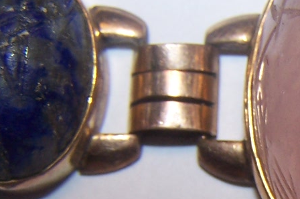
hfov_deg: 14.3
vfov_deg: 9.9
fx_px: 1141
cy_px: 233
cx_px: 403
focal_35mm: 137
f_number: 2.8
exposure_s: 1/60
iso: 80
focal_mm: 6.3
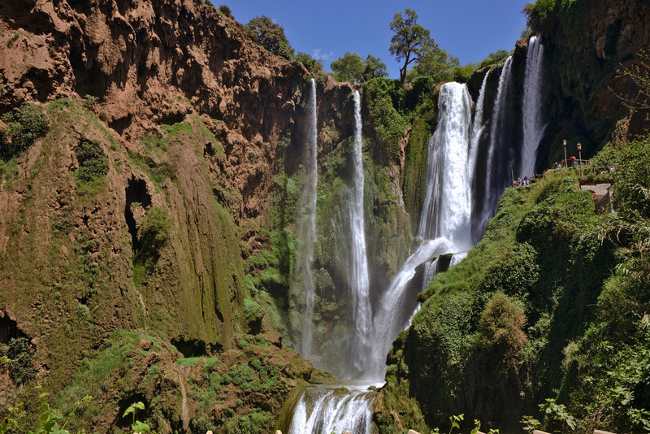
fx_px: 632
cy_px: 217
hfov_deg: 54.4
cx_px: 325
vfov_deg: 37.9
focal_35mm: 35
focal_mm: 23
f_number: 11
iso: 400
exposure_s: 1/240
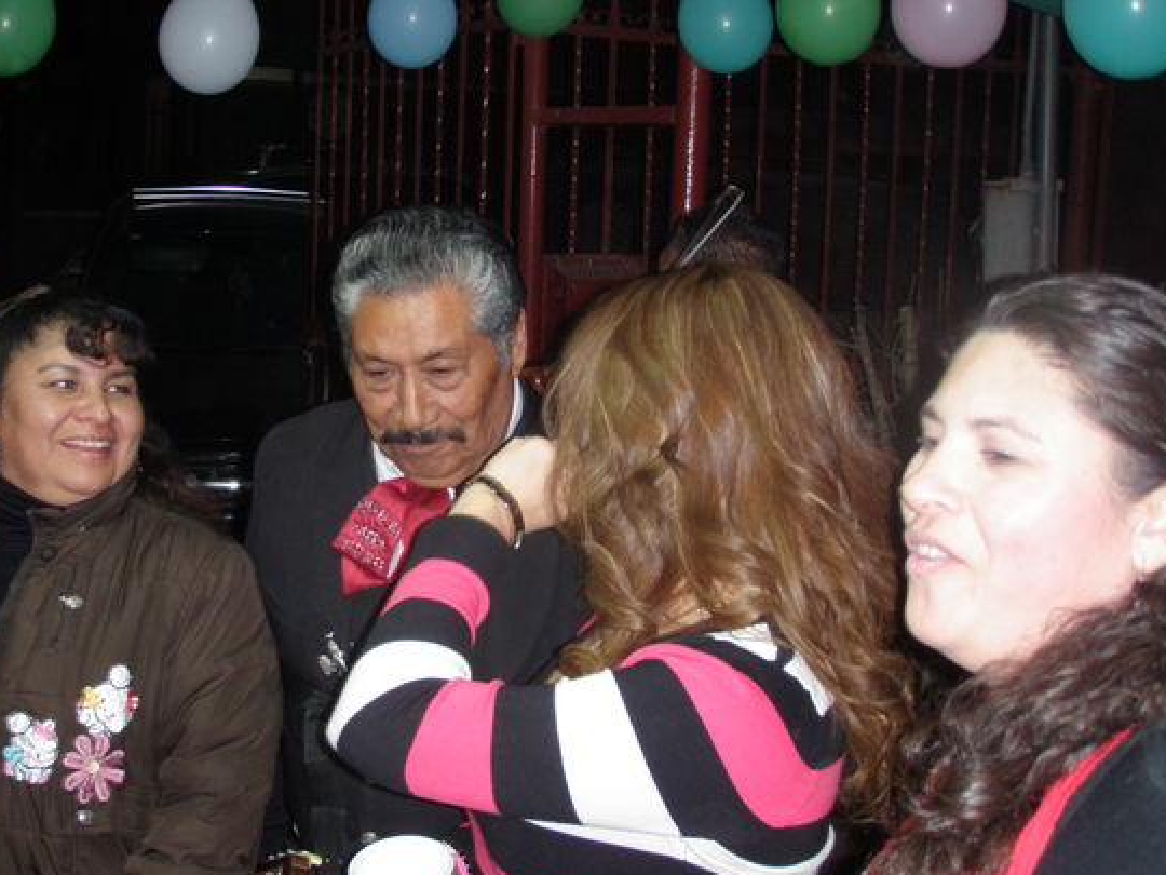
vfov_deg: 32.2
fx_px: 1516
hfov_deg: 42.0
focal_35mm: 45
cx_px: 490
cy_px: 415
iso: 160
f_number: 3.5
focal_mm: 6.7
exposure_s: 1/30
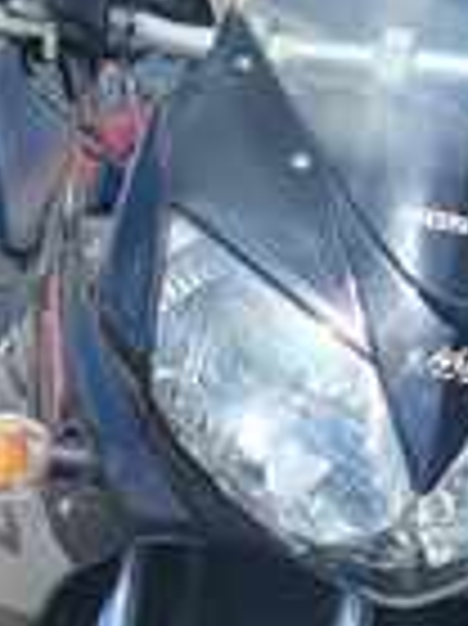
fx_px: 2166
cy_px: 851
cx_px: 243
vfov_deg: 15.5
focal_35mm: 120
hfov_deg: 12.3
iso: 40
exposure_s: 1/1182
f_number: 1.8
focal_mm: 5.4
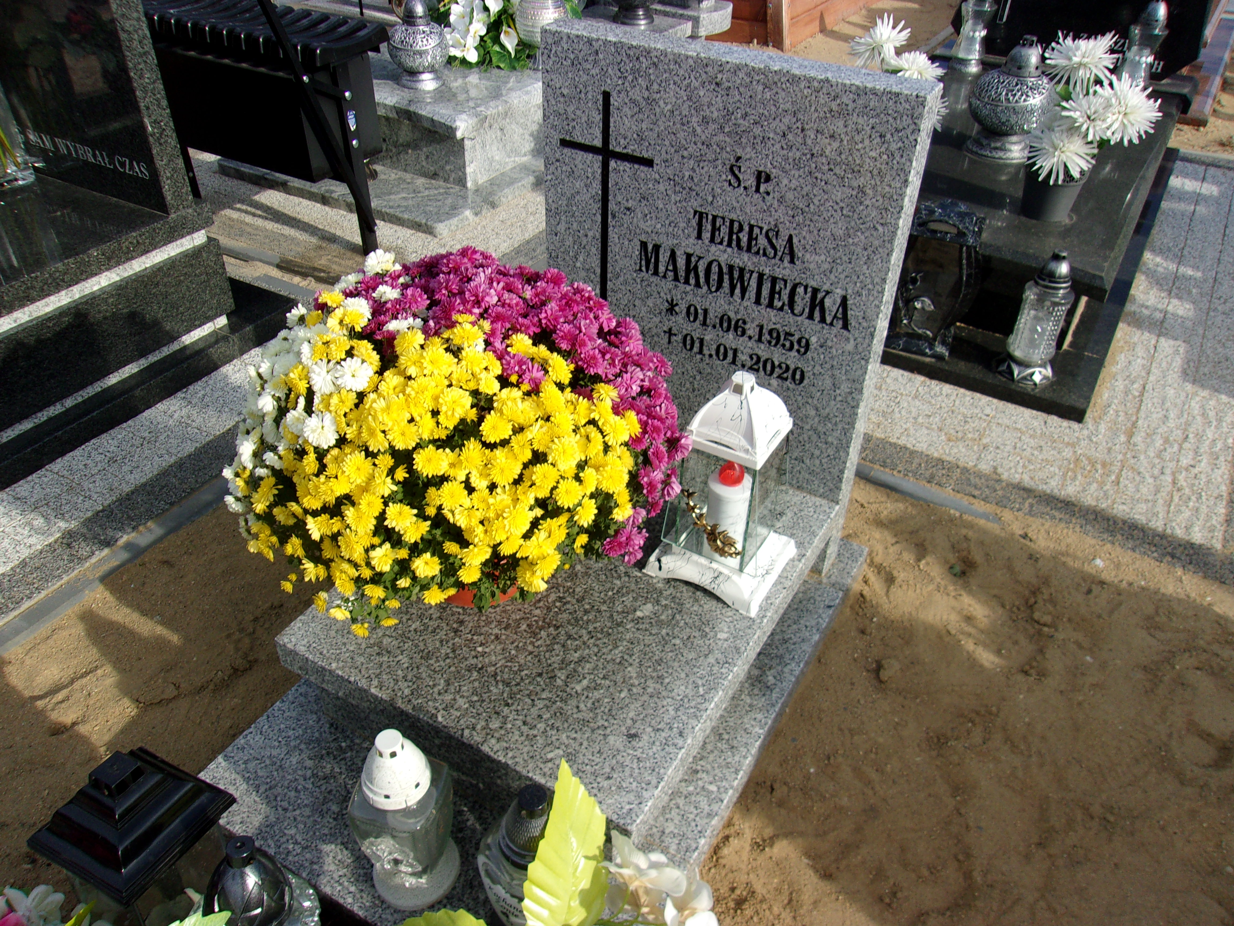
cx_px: 617
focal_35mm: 27
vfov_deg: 51.4
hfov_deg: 65.3
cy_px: 463
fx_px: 963
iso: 80
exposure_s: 1/85
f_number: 10.4
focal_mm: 4.9
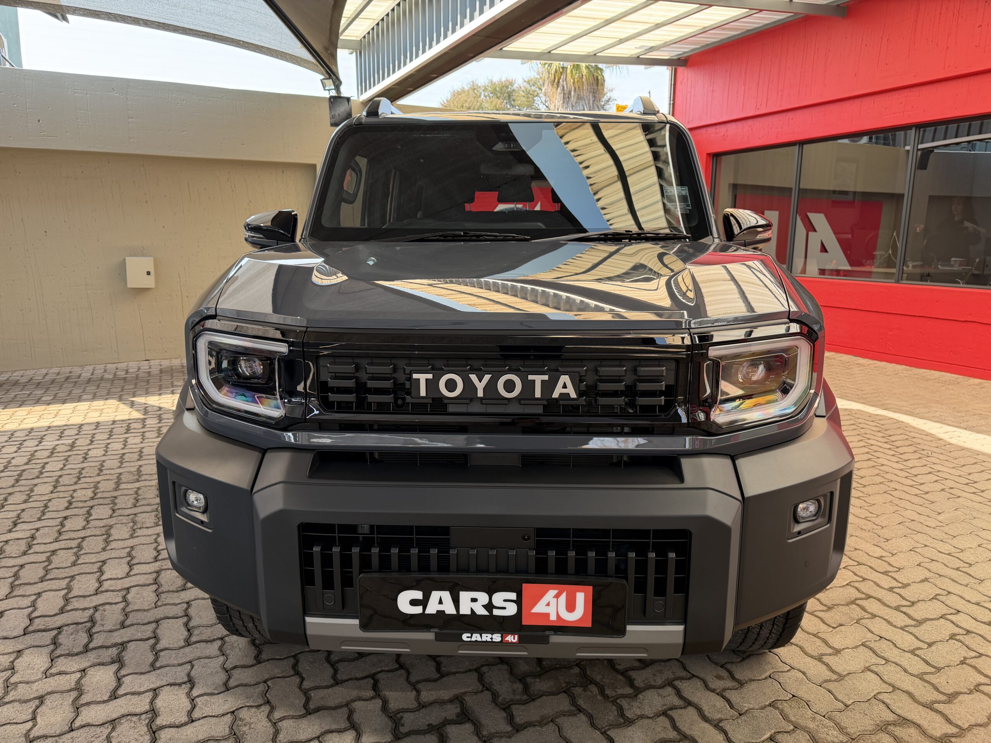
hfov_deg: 71.6
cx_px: 496
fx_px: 687
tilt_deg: -12.0
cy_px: 372
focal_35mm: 24
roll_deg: +0.0
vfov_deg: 56.8
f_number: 1.78
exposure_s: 1/121
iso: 125
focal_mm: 6.76
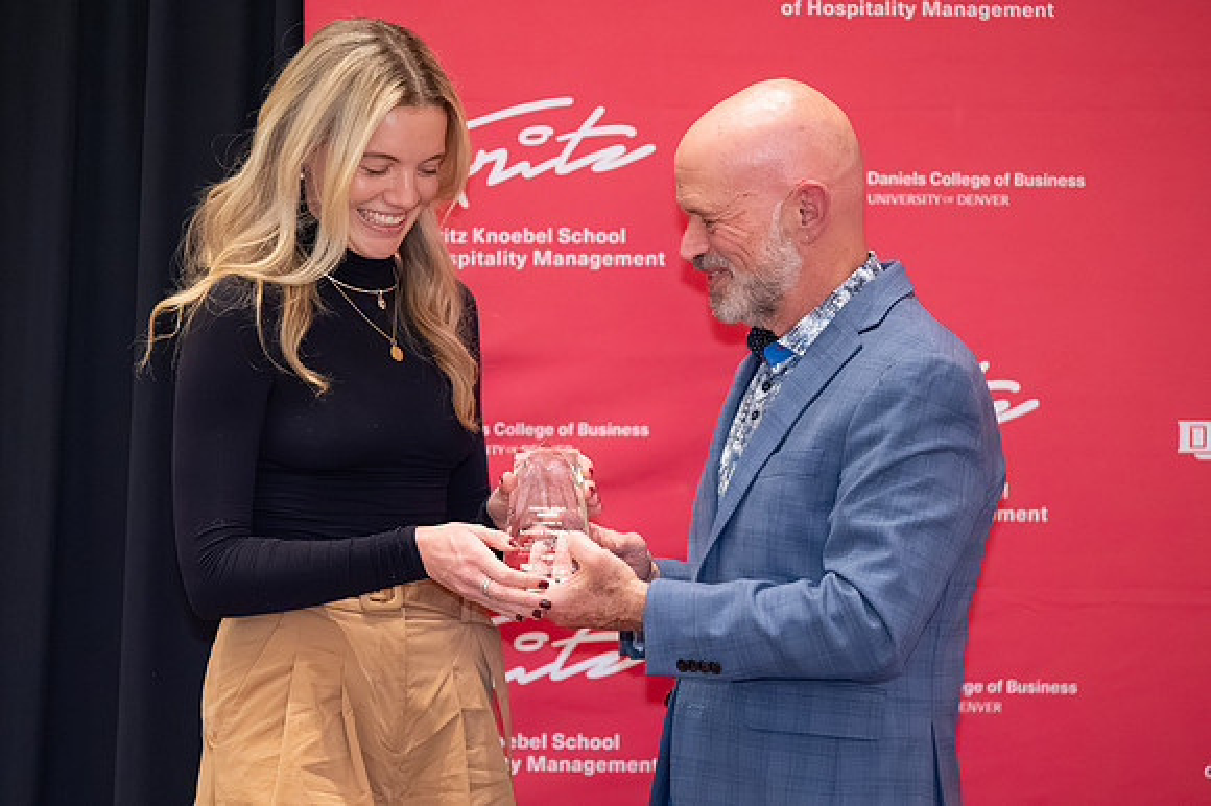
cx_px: 603
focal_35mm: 176
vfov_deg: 7.8
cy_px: 470
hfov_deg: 11.7
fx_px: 5921
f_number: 2.8
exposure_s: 1/125
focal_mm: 150
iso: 8000
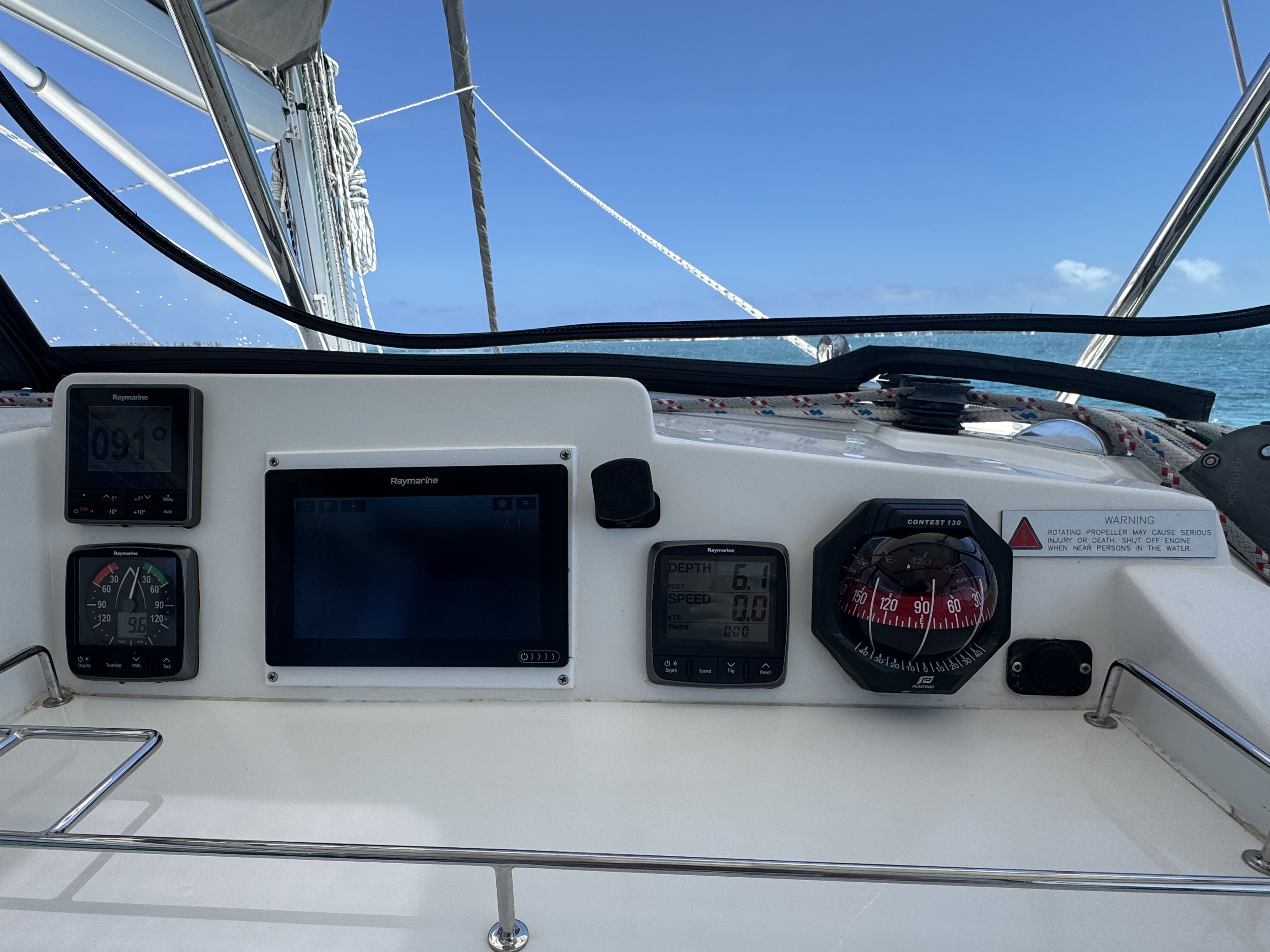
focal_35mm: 19
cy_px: 605
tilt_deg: -22.7
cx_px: 574
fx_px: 697
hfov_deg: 84.4
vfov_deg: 67.4
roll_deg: +0.6
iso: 50
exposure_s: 1/1048
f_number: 2.2
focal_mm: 2.22
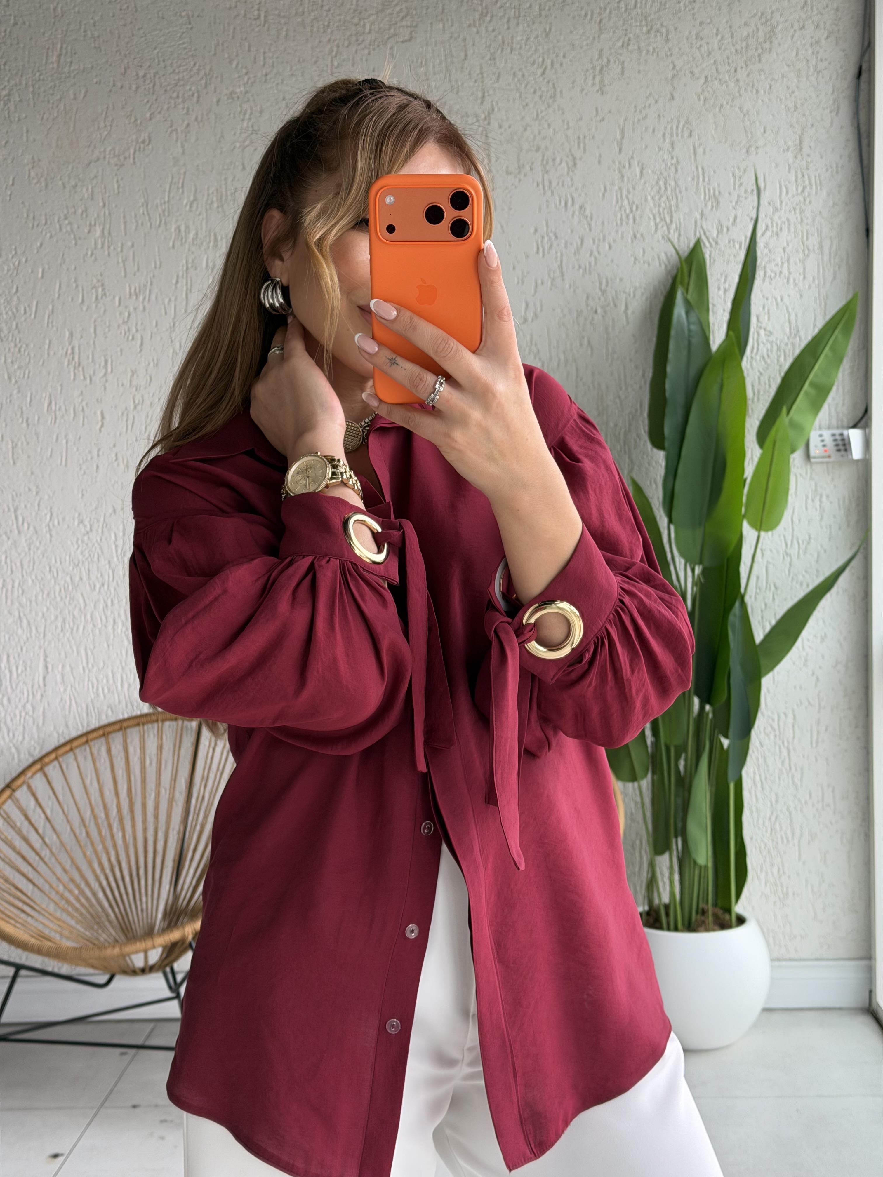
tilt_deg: -22.2
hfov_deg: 30.3
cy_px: 588
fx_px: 1633
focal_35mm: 48
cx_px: 442
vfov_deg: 39.7
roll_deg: +0.7
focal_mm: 6.76
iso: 100
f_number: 1.78
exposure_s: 1/108
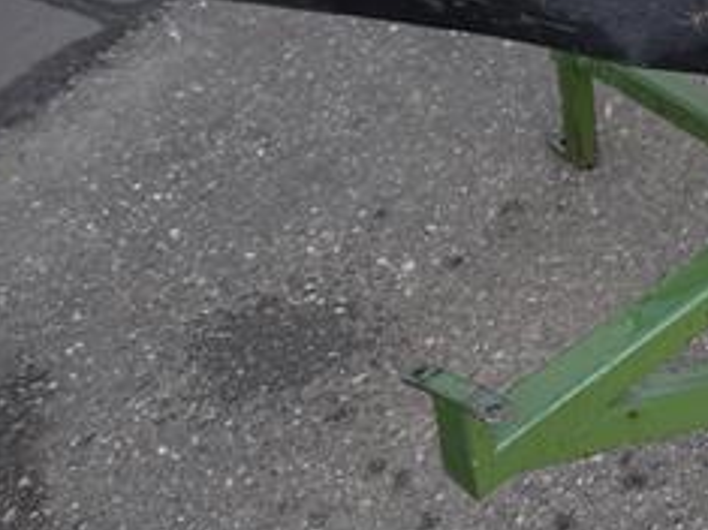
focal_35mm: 98
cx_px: 931
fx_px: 2003
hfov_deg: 18.6
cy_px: -108
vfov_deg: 14.6
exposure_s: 1/100
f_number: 4
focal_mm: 18
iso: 100
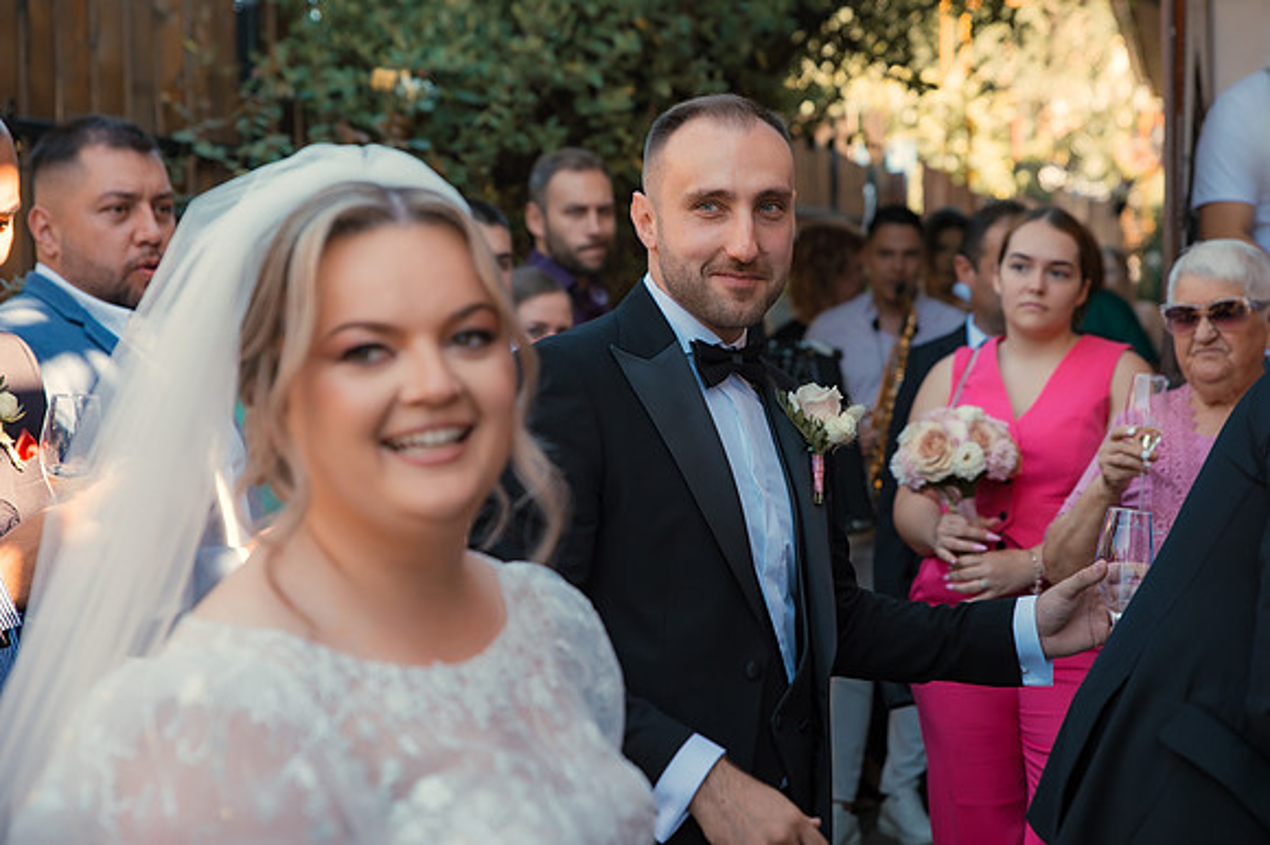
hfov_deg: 29.2
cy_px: 374
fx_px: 2438
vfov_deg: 19.7
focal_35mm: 69
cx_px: 708
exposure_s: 1/250
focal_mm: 62
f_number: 3.5
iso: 200
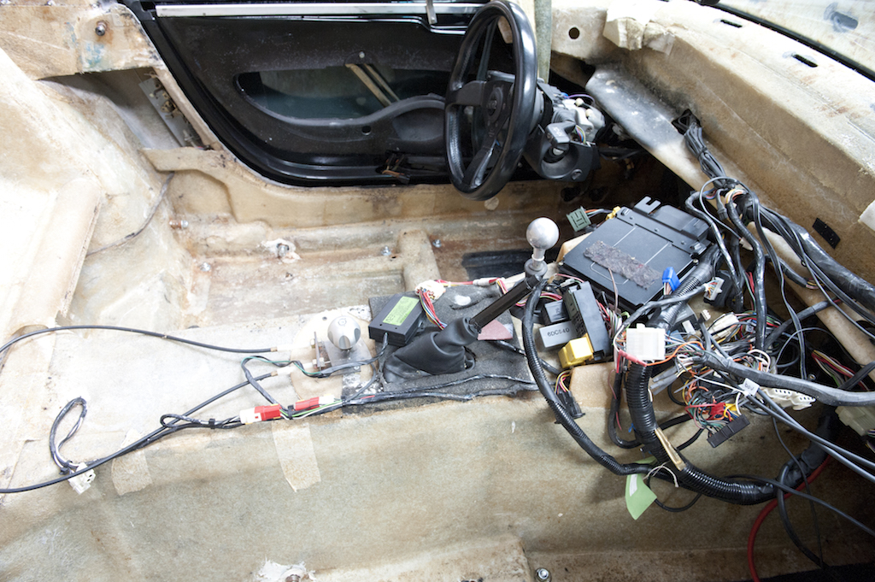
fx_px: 583
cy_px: 291
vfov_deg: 53.1
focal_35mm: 24
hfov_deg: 73.8
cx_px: 438
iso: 3200
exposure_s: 1/80
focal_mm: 24
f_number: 7.1
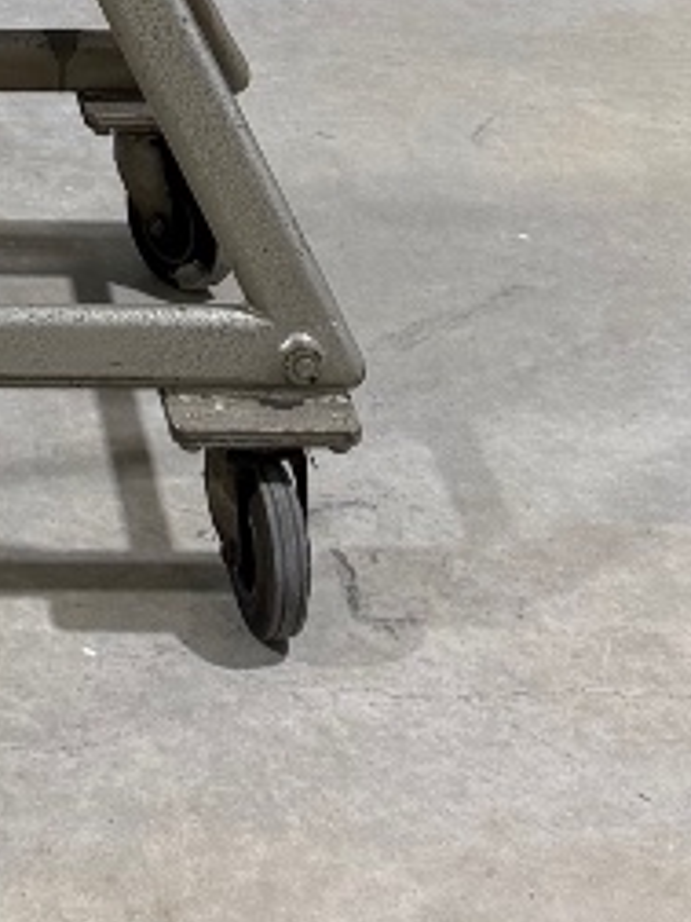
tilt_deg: -9.4
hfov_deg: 11.3
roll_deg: -1.7
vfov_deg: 13.6
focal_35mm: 127
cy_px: -812
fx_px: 3380
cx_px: -289
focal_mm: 6.76
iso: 100
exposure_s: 1/121
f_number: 1.78
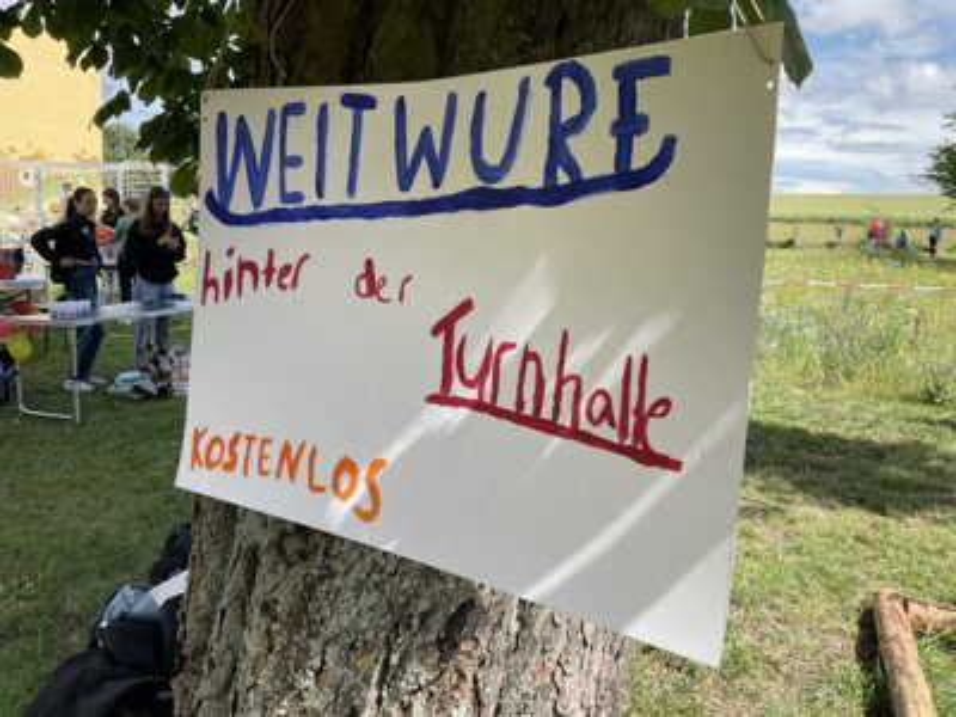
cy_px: 358
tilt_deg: -10.1
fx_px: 801
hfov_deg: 61.7
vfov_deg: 48.2
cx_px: 478
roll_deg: -4.0
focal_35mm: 29
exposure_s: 1/855
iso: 16
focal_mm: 3
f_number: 1.8
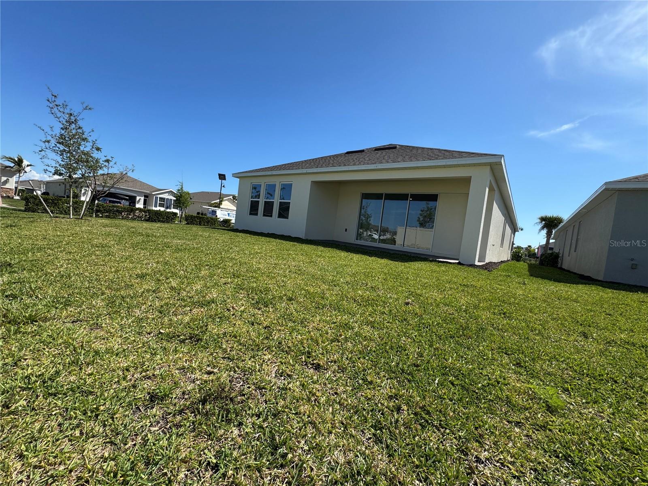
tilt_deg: -2.7
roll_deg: -7.2
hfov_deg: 102.1
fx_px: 262
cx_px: 324
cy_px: 243
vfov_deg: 85.7
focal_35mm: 14
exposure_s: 1/1600
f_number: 2.2
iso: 50
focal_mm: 2.22
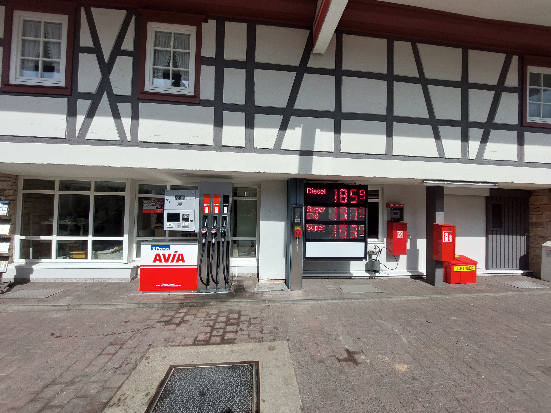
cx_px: 276
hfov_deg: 106.2
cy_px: 206
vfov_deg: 89.9
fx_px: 207
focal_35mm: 13
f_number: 2.2
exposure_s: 1/2168
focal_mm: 1.74
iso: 50
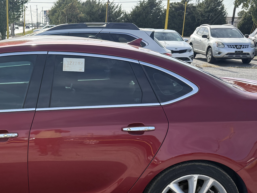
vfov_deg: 26.9
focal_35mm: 54
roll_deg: -0.8
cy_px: 131
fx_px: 401
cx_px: 27
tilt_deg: -14.5
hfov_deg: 33.7
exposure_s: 1/2801
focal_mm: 6.76
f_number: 1.78
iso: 100
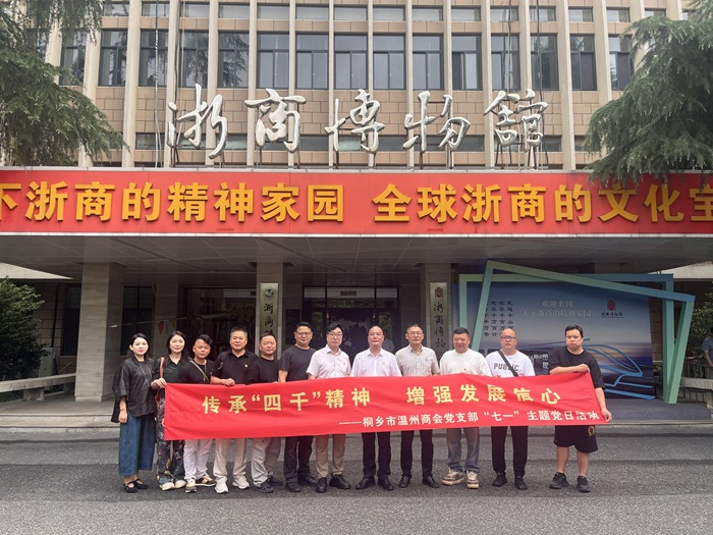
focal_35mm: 26
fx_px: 536
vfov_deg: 53.1
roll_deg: +0.0
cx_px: 356
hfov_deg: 67.3
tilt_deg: +6.5
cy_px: 268
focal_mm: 5.1
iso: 50
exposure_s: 1/378
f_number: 1.6
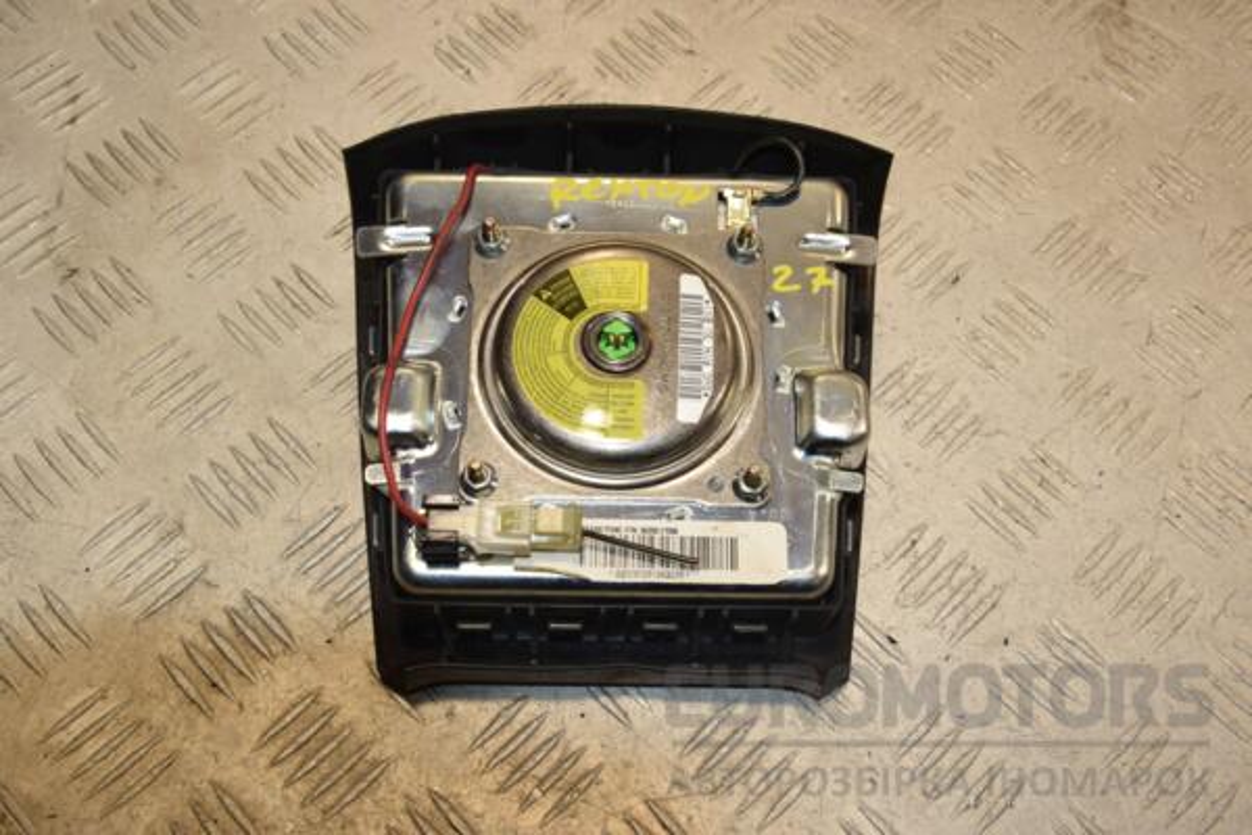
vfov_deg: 31.9
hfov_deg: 46.4
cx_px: 626
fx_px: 1461
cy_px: 418
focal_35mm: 42
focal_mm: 28
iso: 800
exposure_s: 1/200
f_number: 10
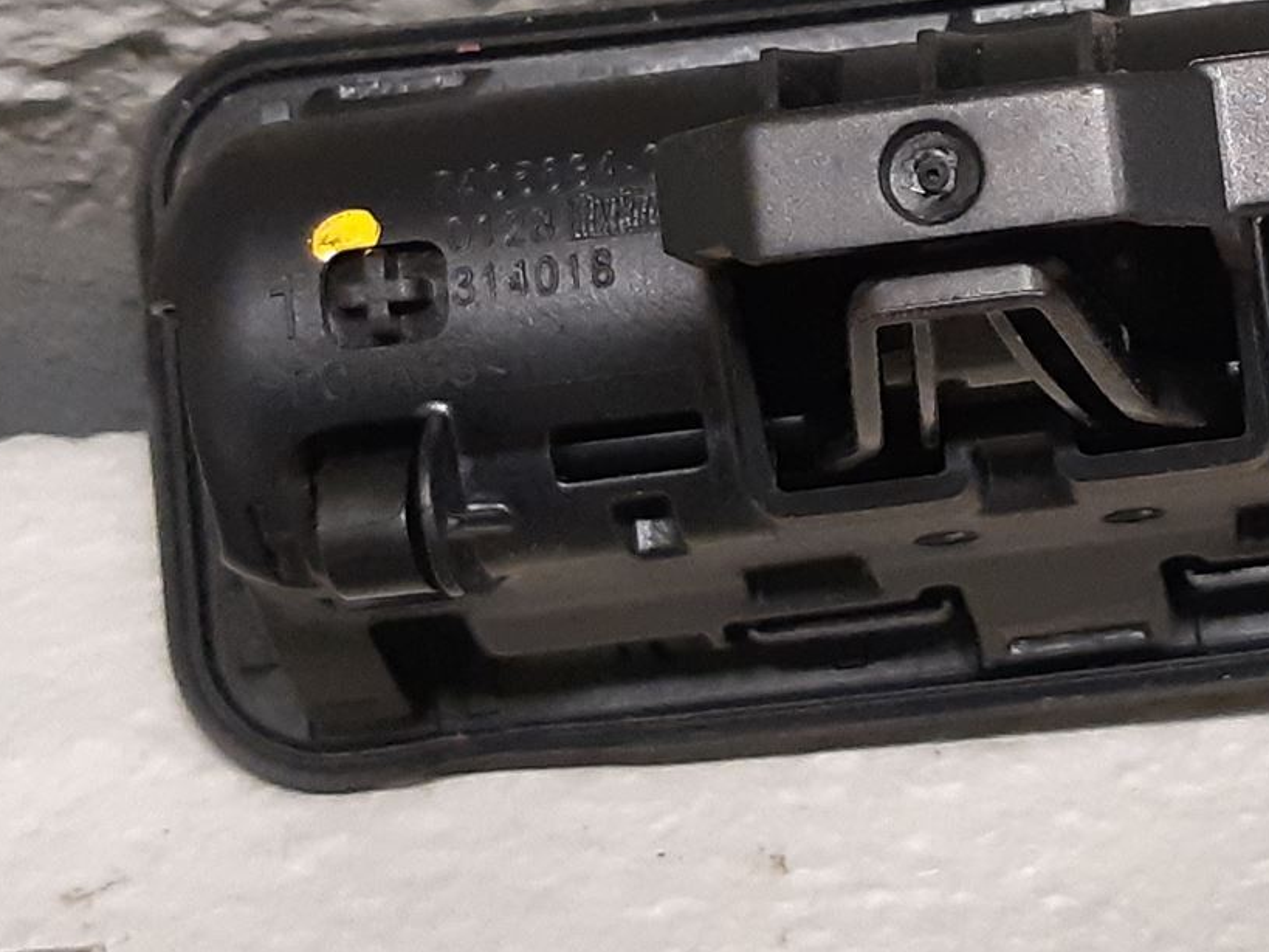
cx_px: 1315
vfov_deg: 22.3
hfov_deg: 27.8
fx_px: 2383
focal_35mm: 65
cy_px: 185
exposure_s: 1/50
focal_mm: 3.93
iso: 320
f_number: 1.7
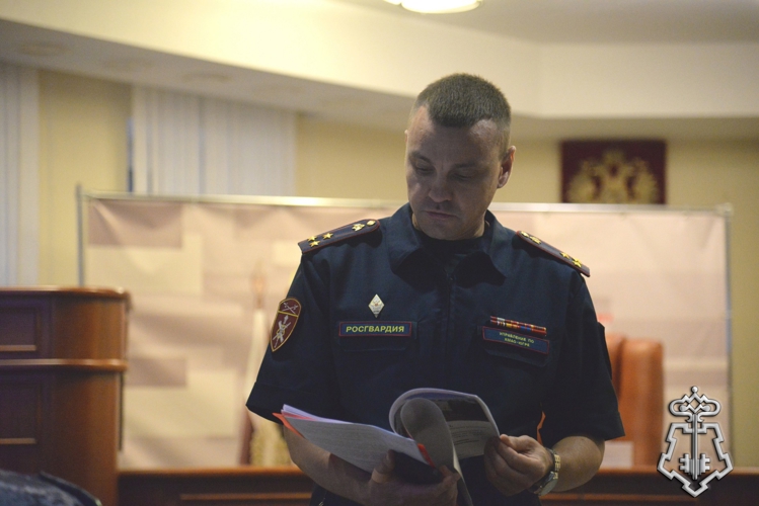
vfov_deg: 12.2
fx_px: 2362
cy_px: 253
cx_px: 380
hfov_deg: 18.3
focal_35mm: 112
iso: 6400
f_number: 4
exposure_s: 1/250
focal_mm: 112
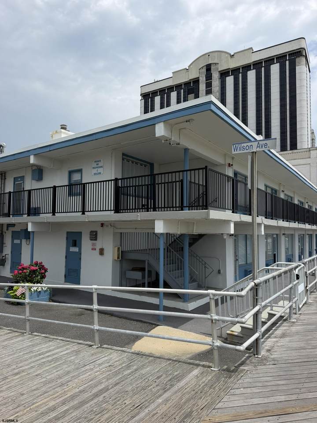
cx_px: 158
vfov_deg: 71.6
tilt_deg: +4.3
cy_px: 212
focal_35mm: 24
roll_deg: -0.7
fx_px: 293
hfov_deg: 56.8
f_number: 1.78
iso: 80
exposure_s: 1/7353
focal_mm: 6.76
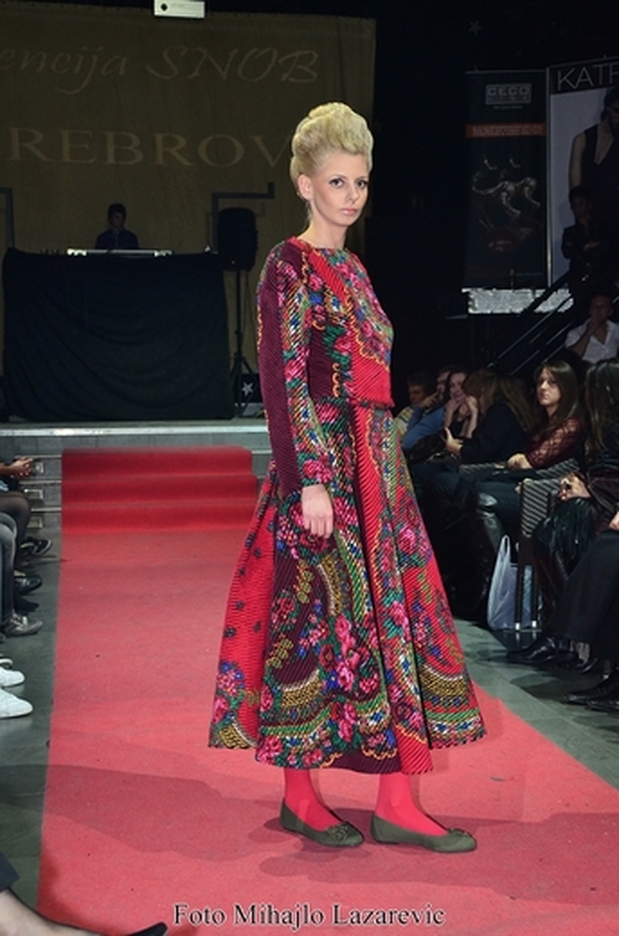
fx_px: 1478
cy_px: 468
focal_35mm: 57
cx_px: 310
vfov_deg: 35.1
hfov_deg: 23.7
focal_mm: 38
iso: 800
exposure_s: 1/125
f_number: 5.6
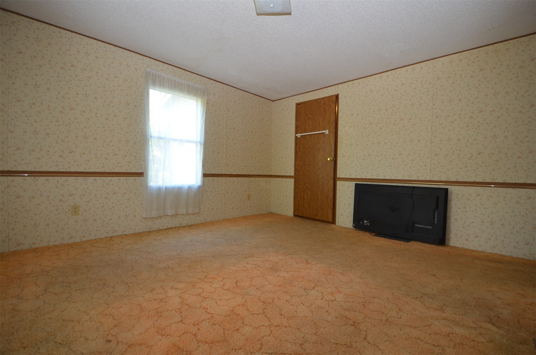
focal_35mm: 15
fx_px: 223
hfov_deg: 100.5
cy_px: 178
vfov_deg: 77.1
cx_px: 268
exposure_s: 1/60
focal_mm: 10
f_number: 4
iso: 400
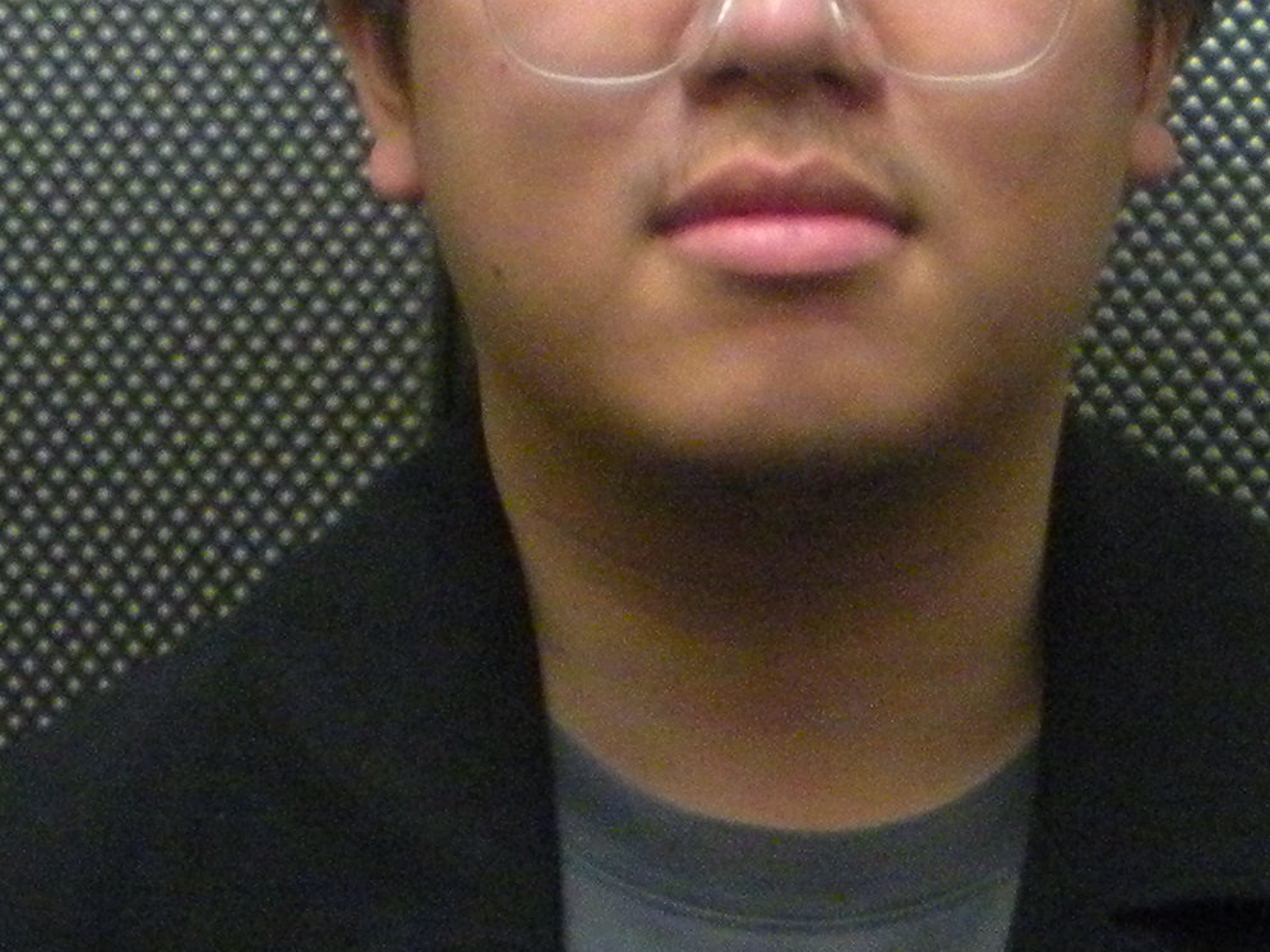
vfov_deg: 11.1
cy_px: 979
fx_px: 4842
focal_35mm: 132
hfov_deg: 14.2
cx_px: 1756
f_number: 3.5
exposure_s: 1/34.3
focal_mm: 6.3
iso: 400
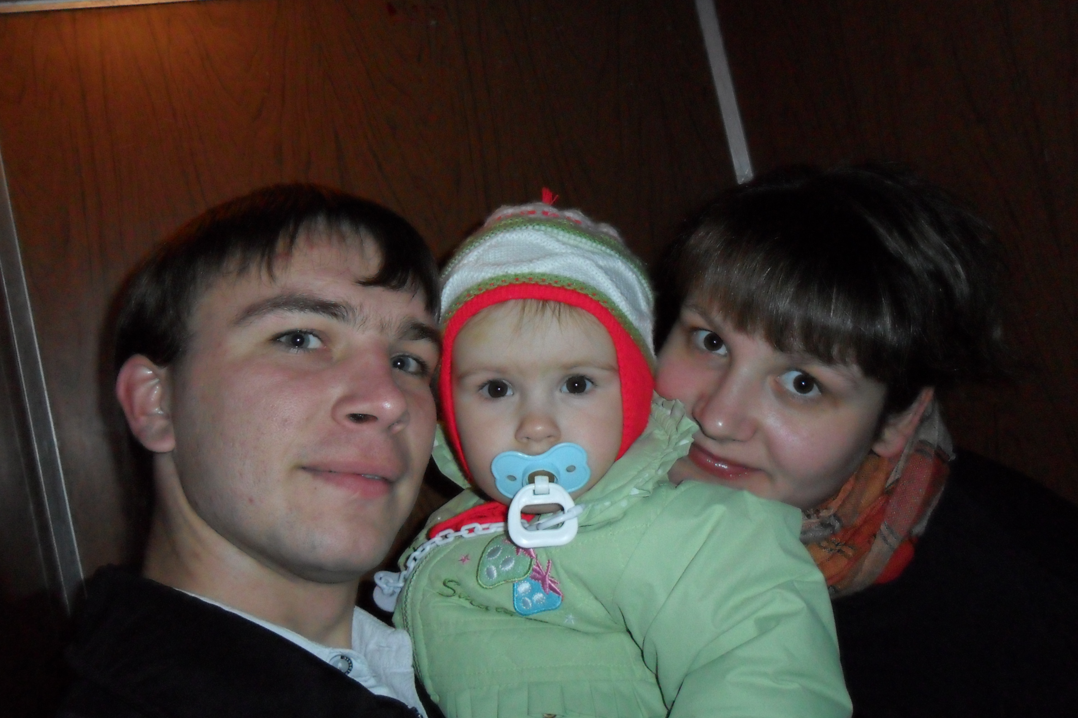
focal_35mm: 29
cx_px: 537
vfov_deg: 44.9
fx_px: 868
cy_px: 322
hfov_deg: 63.7
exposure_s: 1/45
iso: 400
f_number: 3.5
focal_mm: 4.9
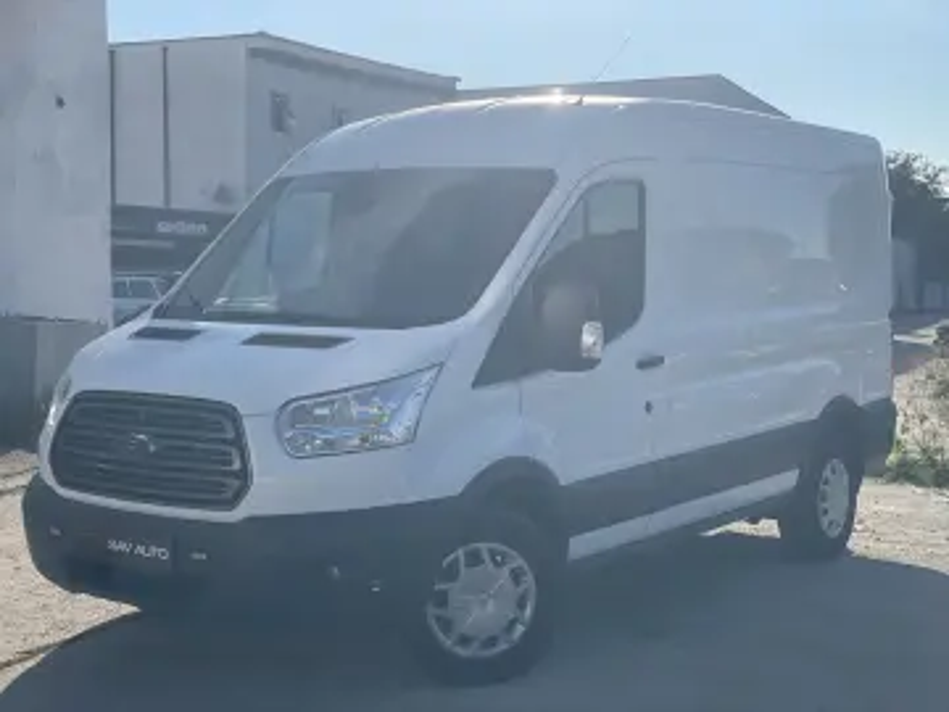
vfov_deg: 28.0
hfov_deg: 36.8
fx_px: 1426
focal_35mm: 52
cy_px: 356
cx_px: 474
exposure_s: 1/2519
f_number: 2
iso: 32
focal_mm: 6
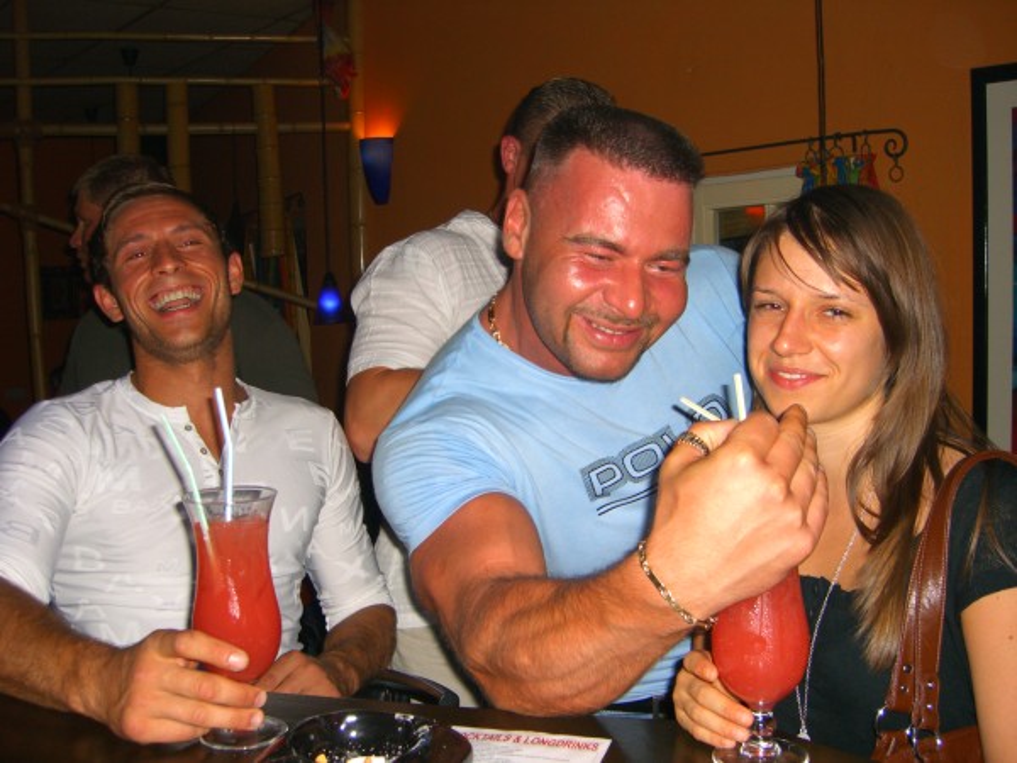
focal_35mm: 38
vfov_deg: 37.7
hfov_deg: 49.0
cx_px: 508
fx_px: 1116
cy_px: 382
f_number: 2.8
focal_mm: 7.9
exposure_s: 1/60
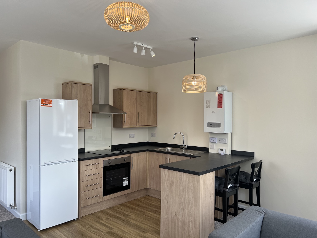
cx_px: 158
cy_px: 119
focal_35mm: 26
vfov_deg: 53.1
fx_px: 238
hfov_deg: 67.3
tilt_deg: +0.4
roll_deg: +0.0
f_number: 1.5
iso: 50
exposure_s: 1/346
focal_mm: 5.7
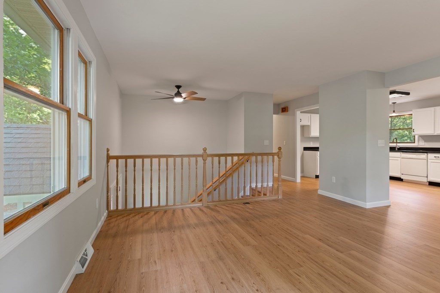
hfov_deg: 90.0
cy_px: 146
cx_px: 220
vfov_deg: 67.3
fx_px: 220
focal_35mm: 18
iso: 320
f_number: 9
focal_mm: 18
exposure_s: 1
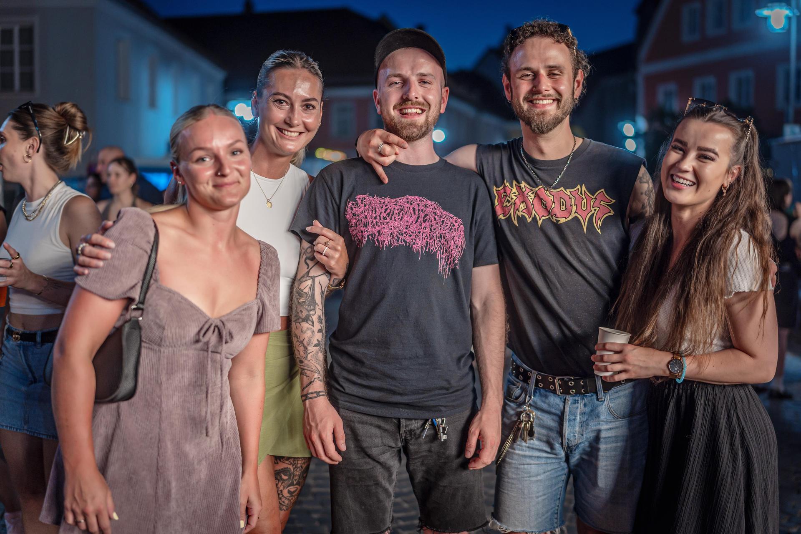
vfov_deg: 37.9
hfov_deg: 54.4
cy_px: 267
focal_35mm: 35
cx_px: 400
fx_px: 779
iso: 640
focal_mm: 35
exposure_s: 1/160
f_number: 1.2
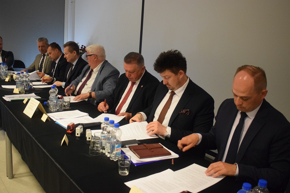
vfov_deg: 36.9
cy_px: 96
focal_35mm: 36
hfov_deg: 53.1
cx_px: 145
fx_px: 290
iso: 3200
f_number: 4
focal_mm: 24
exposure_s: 1/60
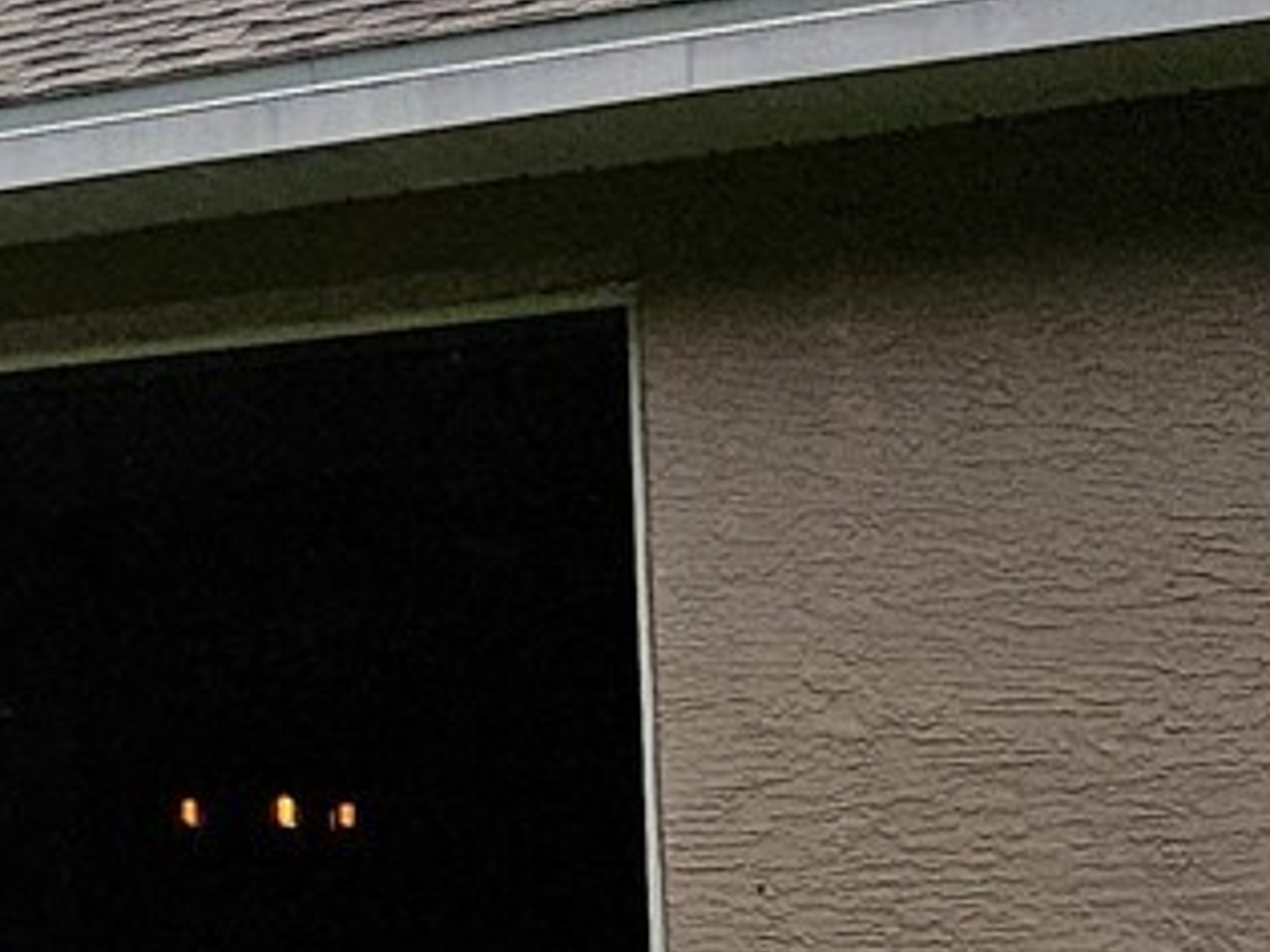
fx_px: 4291
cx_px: -1169
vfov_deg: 12.7
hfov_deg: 14.4
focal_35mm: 117
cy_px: 500
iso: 25
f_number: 1.8
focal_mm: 5.4
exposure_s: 1/1593
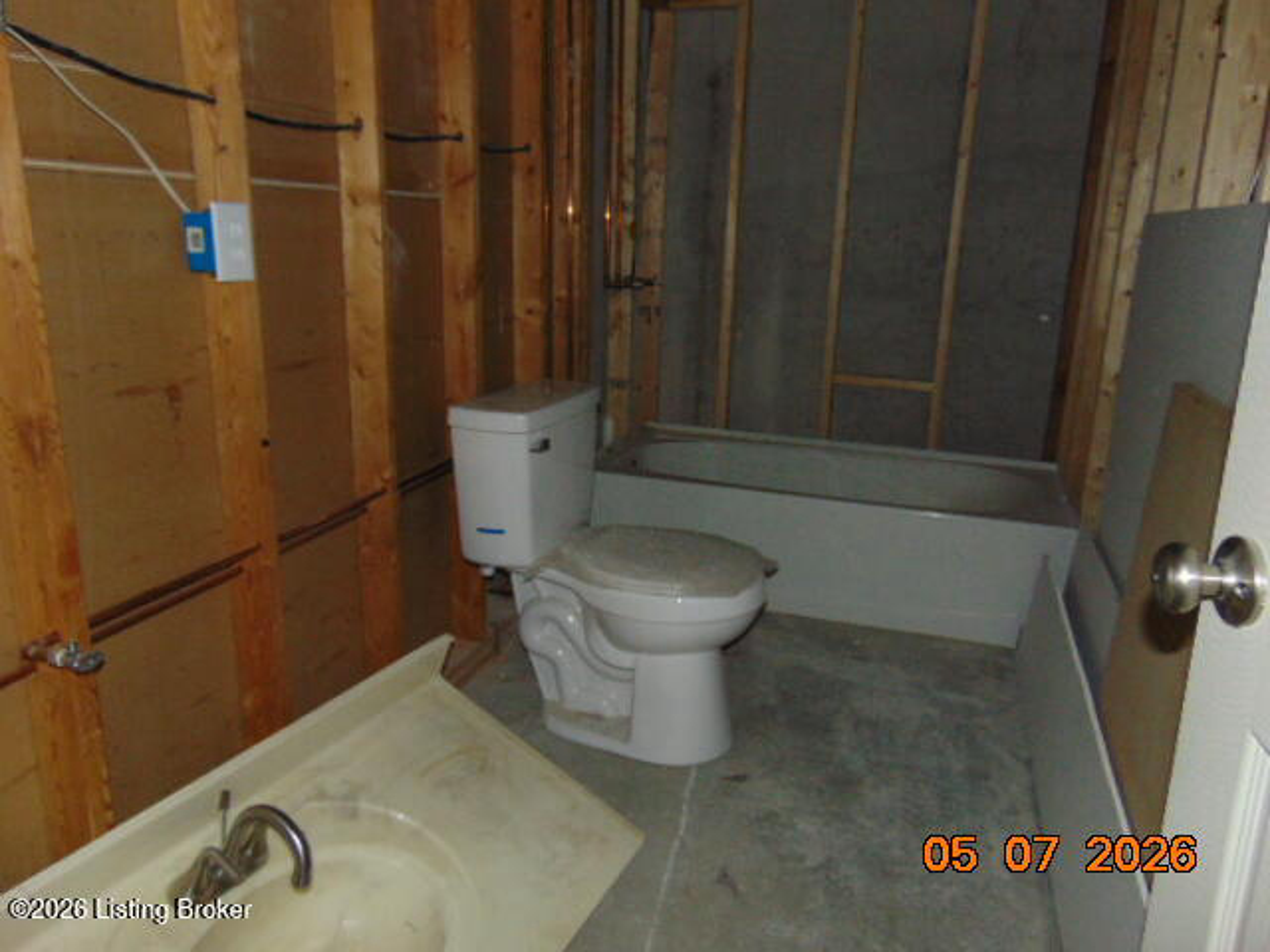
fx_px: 917
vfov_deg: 54.9
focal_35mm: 25
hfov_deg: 69.4
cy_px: 476
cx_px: 635
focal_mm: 4.5
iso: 200
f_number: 3
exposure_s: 1/30
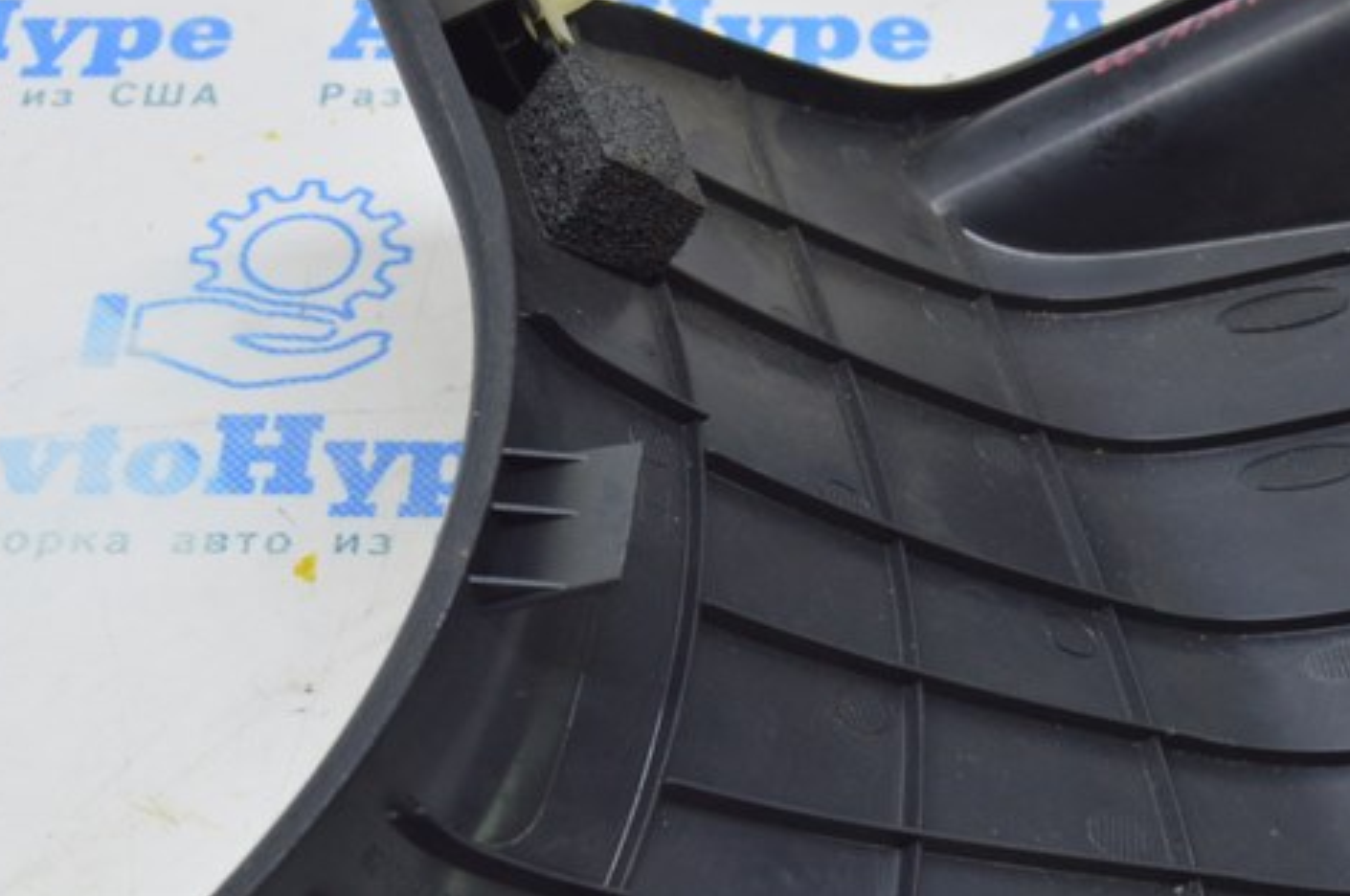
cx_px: 833
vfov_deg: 16.0
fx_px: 3183
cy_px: 622
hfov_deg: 23.9
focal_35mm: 85
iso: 400
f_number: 5.6
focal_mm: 26
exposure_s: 1/20
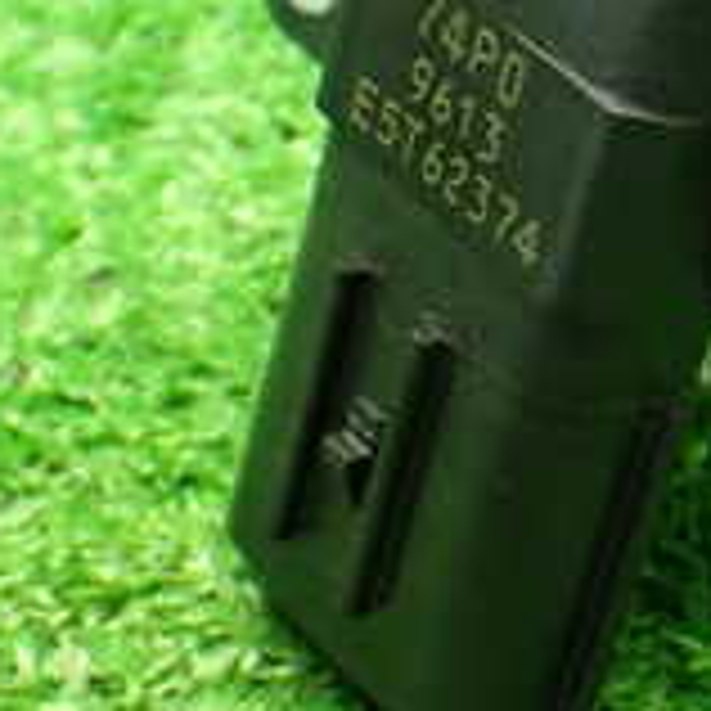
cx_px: 864
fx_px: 2812
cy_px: 76
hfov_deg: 14.0
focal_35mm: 121
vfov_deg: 14.3
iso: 800
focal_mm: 6.37
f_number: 2.5
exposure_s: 1/50
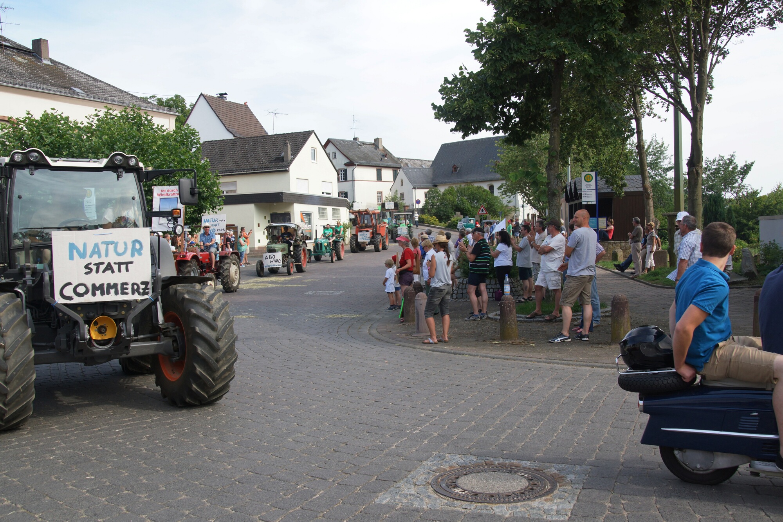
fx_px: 718
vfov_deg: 40.0
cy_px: 261
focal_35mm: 33
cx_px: 392
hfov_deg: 57.2
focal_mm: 22
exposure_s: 1/200
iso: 200
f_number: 6.7
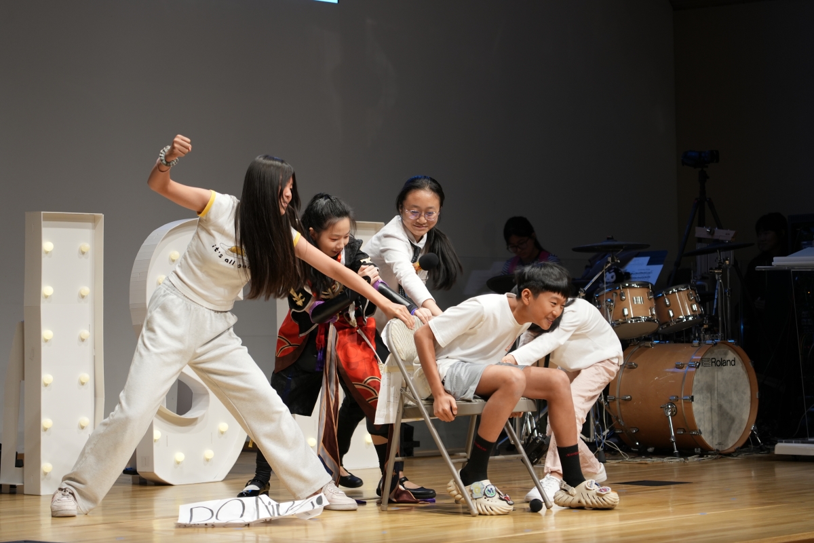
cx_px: 407
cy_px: 272
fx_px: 2374
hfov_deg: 19.5
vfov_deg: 13.0
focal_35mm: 105
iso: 640
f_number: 4
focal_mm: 105
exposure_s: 1/125
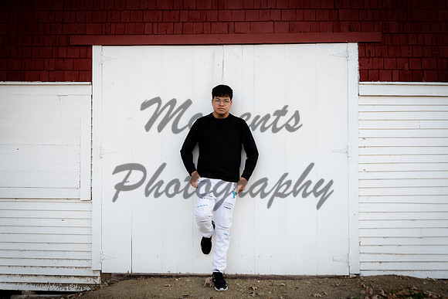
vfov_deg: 28.1
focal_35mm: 48
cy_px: 150
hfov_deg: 41.1
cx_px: 224
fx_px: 597
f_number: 3.5
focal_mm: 48
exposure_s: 1/125
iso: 200
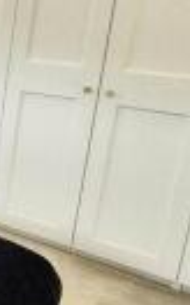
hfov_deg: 13.9
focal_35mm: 61
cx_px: -282
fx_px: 508
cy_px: 133
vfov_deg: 33.5
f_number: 2.2
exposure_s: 1/50
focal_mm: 2.2
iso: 80
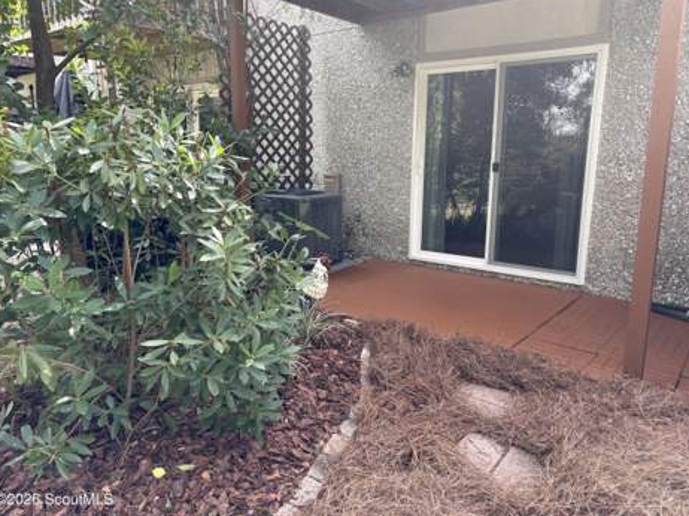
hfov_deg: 65.3
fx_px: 537
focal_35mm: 27
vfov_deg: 51.3
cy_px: 254
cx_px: 352
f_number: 1.6
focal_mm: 5.96
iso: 40
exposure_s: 1/217
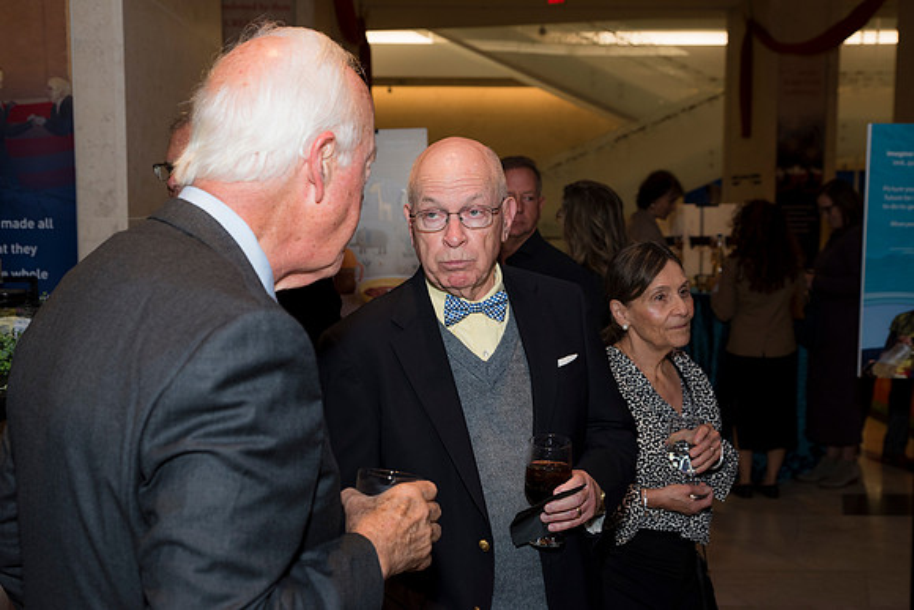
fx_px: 1219
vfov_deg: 28.1
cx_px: 457
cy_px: 305
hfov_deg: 41.1
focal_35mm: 48
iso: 800
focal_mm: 48
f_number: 5.6
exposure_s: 1/125
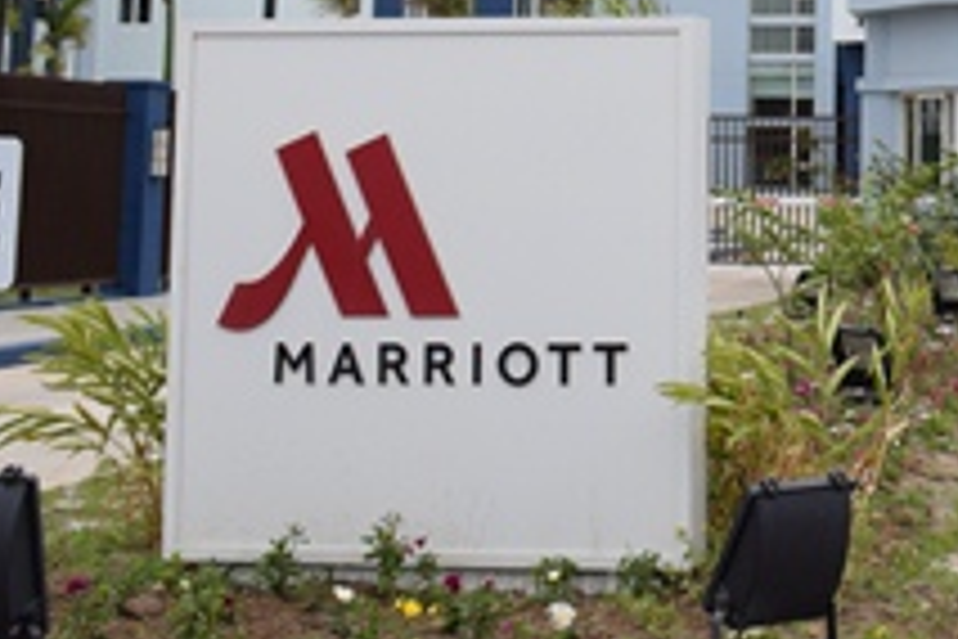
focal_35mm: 81
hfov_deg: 23.0
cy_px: -182
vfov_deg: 16.0
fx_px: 2155
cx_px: 1142
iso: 100
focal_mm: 18
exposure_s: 1/500
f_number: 6.3
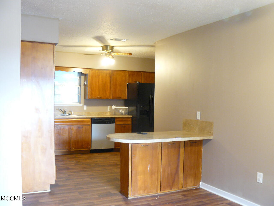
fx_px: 285
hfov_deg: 51.4
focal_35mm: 36
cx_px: 137
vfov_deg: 39.7
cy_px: 103
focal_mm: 6
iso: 200
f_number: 2.8
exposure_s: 1/5
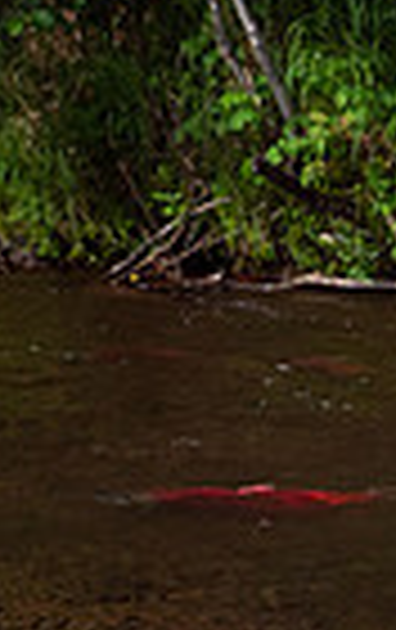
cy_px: 840
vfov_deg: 15.7
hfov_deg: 8.7
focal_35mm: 126
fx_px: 2167
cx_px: 1173
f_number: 6.3
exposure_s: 1/160
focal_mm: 12
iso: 250
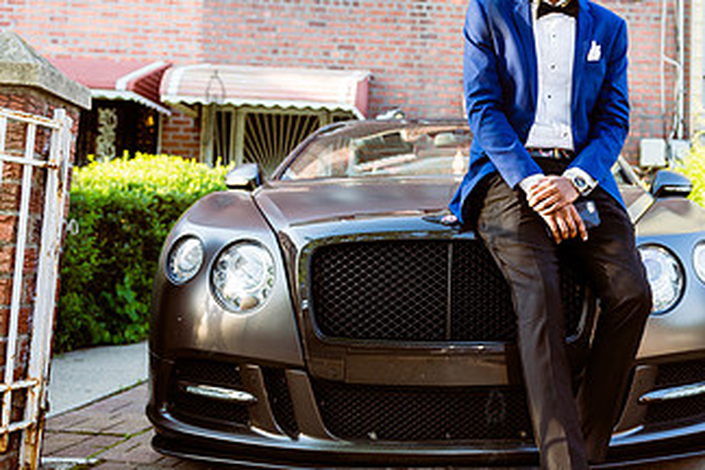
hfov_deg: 40.7
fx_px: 920
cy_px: 214
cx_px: 527
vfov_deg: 28.6
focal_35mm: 47
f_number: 3.2
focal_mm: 24
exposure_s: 1/320
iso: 500
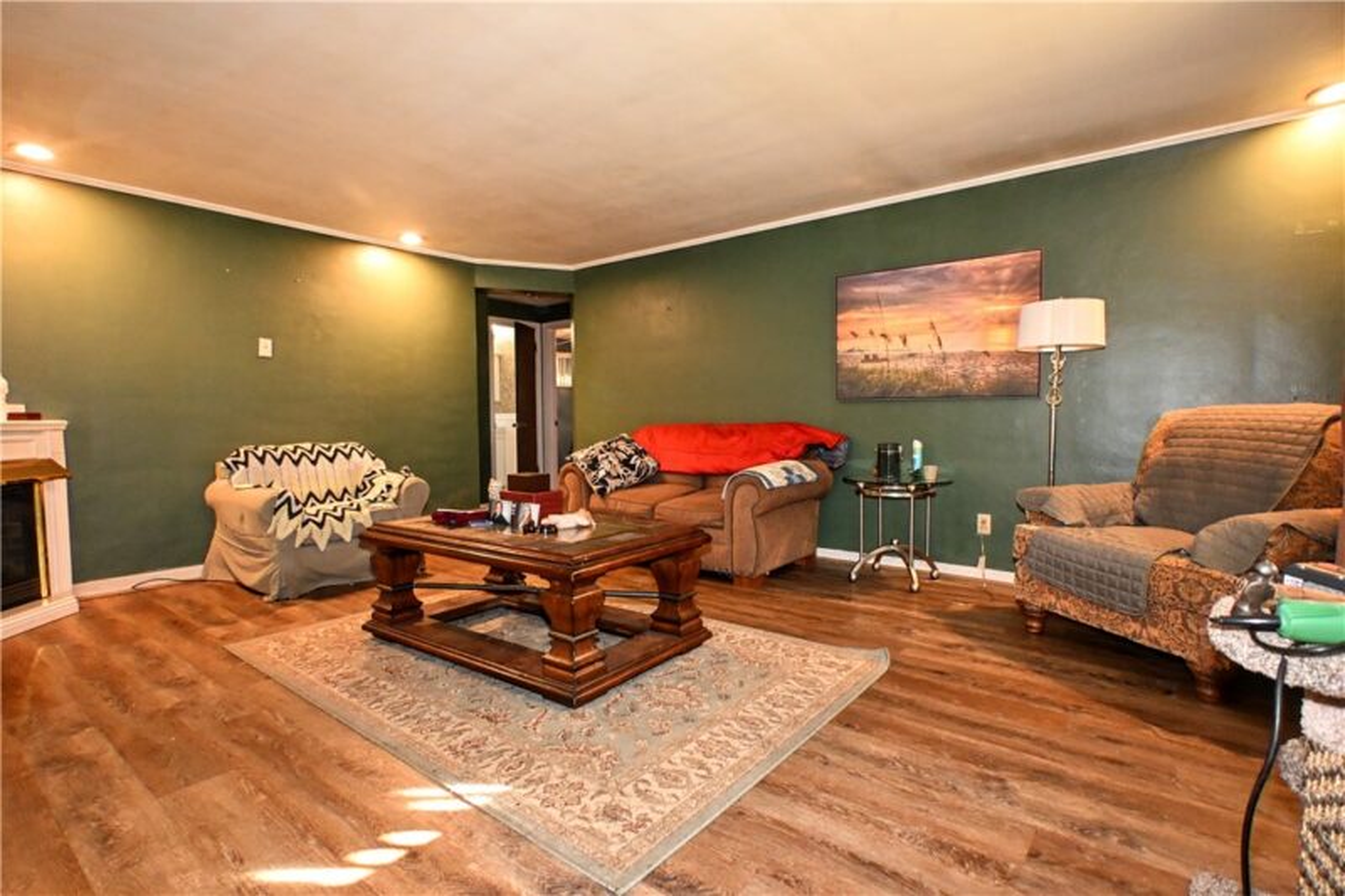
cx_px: 672
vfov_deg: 67.4
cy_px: 448
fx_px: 672
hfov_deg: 90.0
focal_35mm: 18
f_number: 4
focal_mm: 12
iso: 3200
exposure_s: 1/60
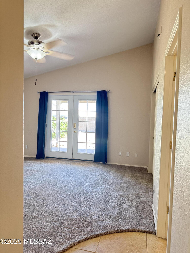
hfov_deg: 56.8
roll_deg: -0.9
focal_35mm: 24
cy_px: 126
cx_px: 95
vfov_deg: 71.6
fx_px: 176
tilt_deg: -1.9
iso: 250
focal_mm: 6.76
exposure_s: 1/60
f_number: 1.78
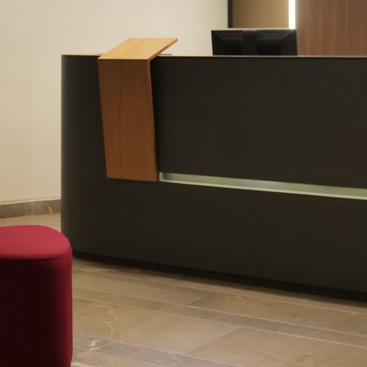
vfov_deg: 20.6
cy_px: 21
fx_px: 984
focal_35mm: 82
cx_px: 124
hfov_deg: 21.1
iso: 400
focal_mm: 20
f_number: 3.5
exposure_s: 1/100
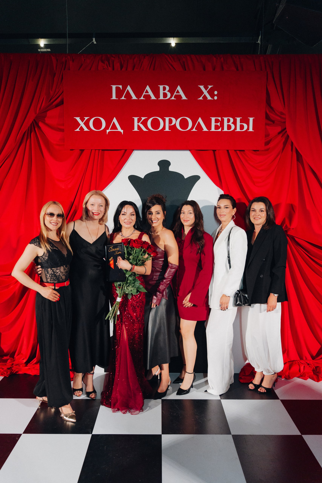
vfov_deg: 65.5
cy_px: 242
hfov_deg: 46.4
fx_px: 376
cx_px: 161
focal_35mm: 28
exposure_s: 1/200
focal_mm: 28
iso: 3200
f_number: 4
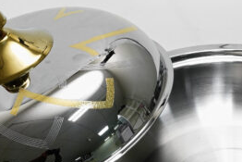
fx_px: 881
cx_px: 165
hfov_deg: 15.6
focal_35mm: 131
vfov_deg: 10.4
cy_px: 145
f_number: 13
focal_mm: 49
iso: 3200
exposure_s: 1/100
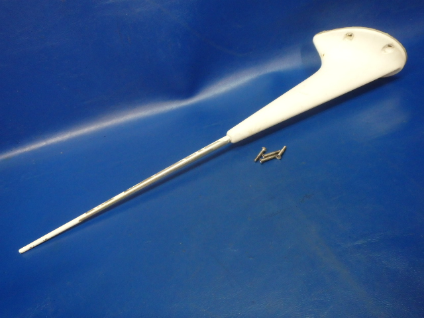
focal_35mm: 28
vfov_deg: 49.7
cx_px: 212
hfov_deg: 63.4
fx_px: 343
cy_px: 159
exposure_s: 1/30
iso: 640
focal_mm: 5
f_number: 3.9
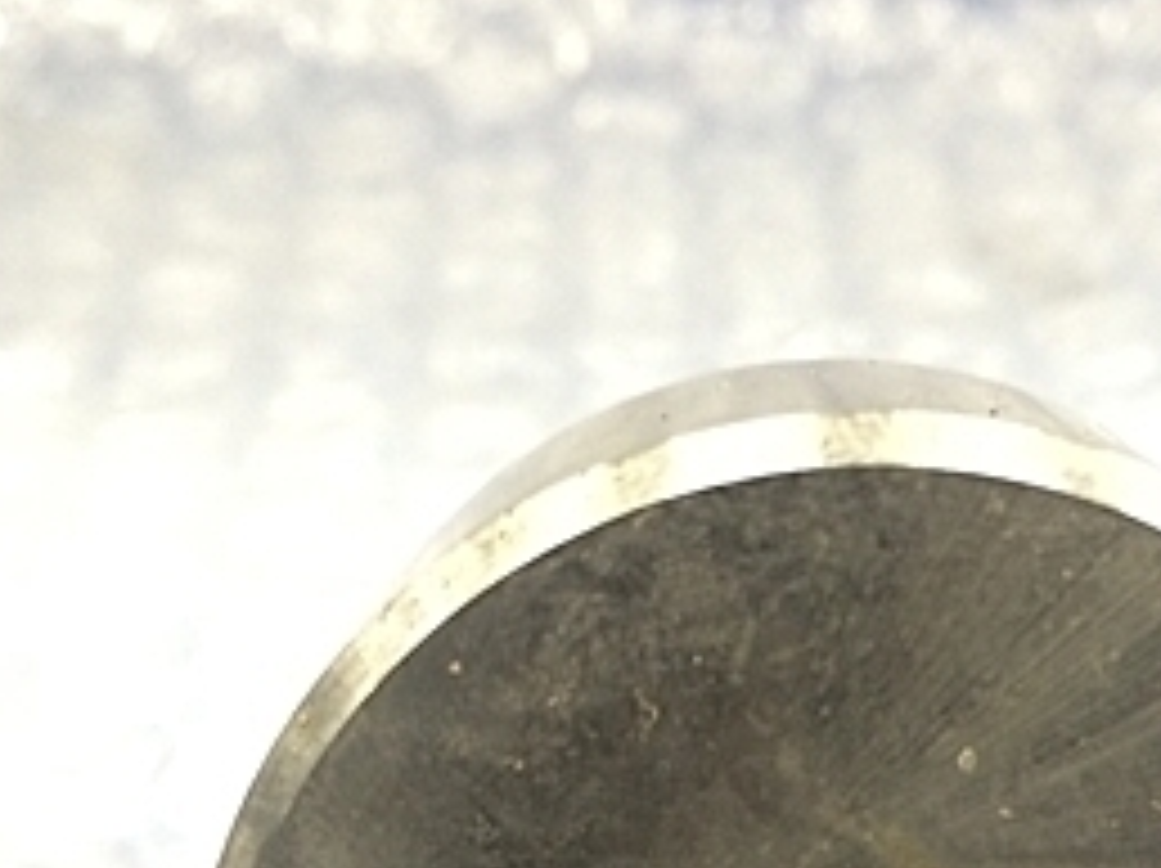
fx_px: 2413
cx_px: 752
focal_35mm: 72
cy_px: 1012
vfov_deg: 19.4
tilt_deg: -34.7
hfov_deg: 26.9
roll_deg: -0.3
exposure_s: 1/30
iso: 200
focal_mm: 4.15
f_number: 2.2
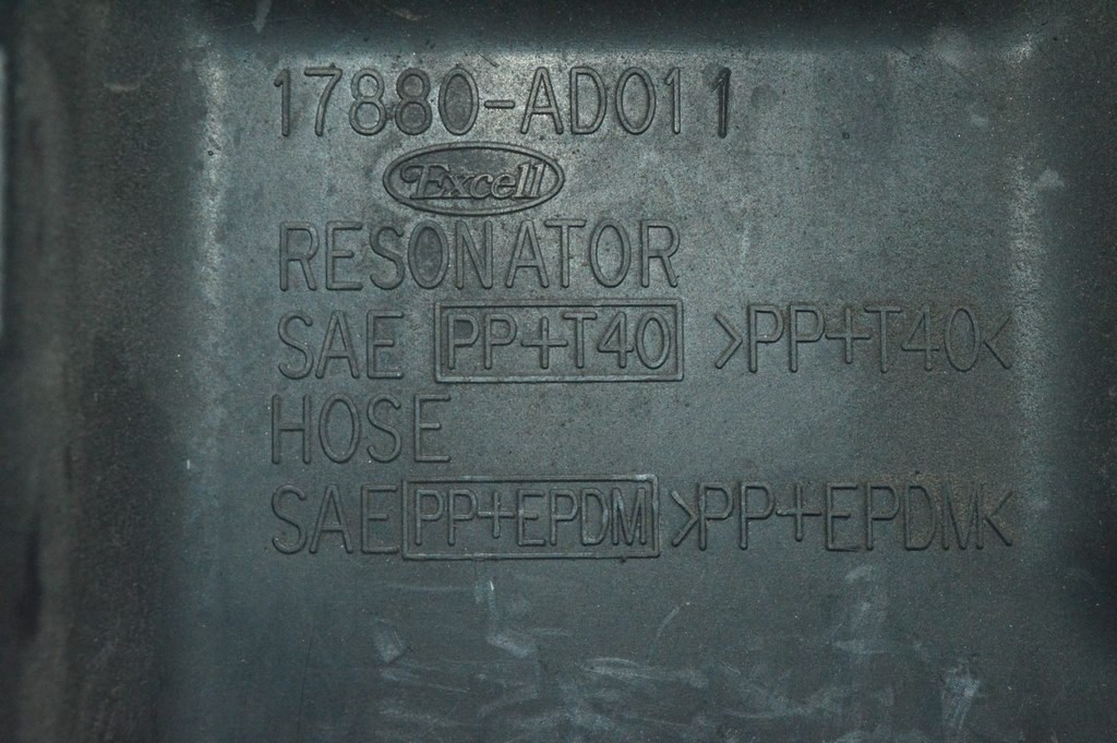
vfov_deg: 19.7
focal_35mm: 69
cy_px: 372
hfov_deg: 29.3
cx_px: 558
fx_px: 2139
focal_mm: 46
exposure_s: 1/200
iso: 5600
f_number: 16
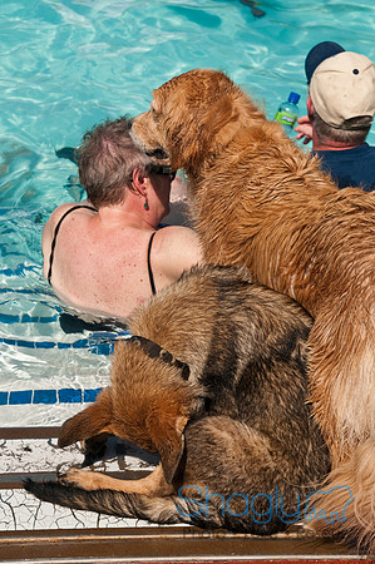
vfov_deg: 27.0
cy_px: 282
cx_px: 188
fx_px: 1174
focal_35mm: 75
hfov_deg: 18.1
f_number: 5.6
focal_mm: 50
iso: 200
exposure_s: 1/1250
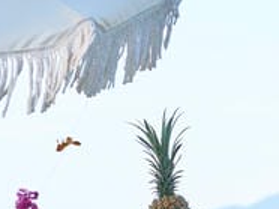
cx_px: 28
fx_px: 3542
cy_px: 317
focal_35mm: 440
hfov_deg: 4.5
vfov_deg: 3.4
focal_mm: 85
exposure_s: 1/500
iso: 200
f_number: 4.5
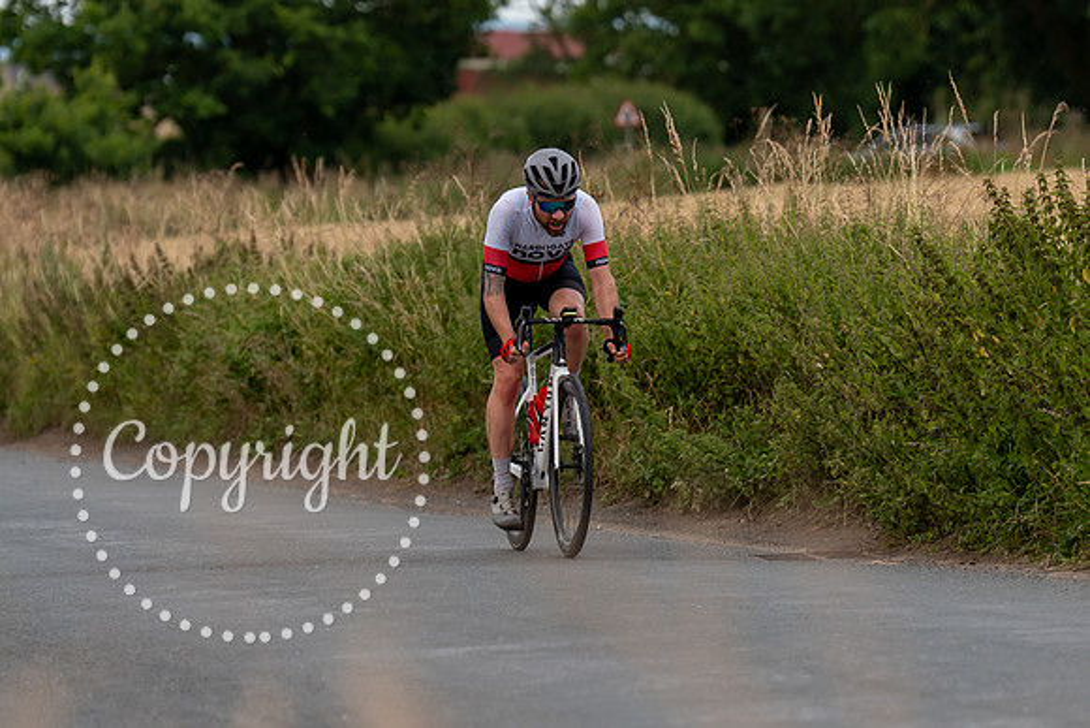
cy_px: 346
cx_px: 542
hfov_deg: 8.2
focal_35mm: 250
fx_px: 7576
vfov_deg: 5.5
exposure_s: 1/1000
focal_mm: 150
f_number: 3.2
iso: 320
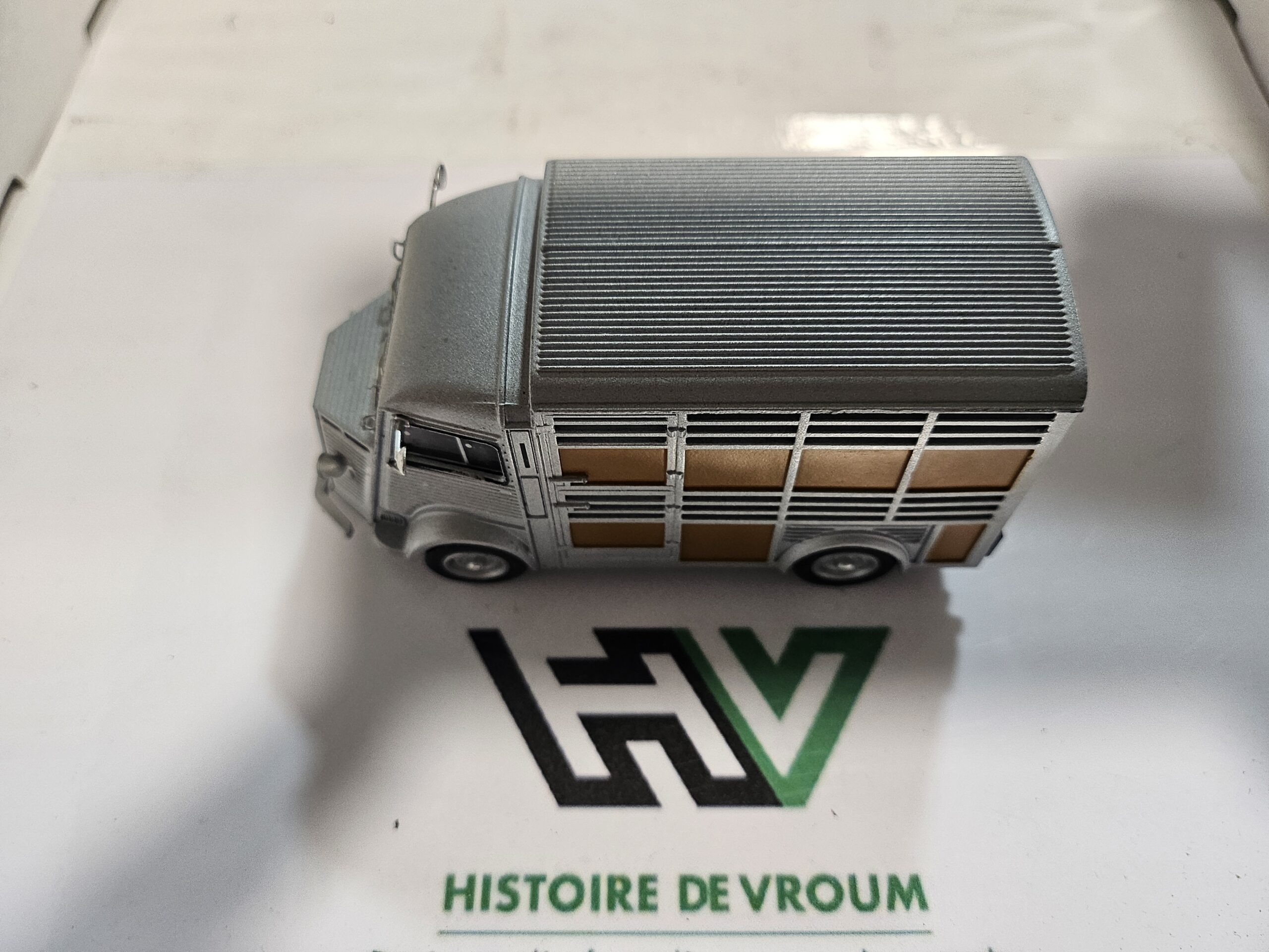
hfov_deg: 71.6
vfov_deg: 56.8
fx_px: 880
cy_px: 476
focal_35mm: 24
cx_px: 634
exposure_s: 1/100
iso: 200
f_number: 1.8
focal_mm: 5
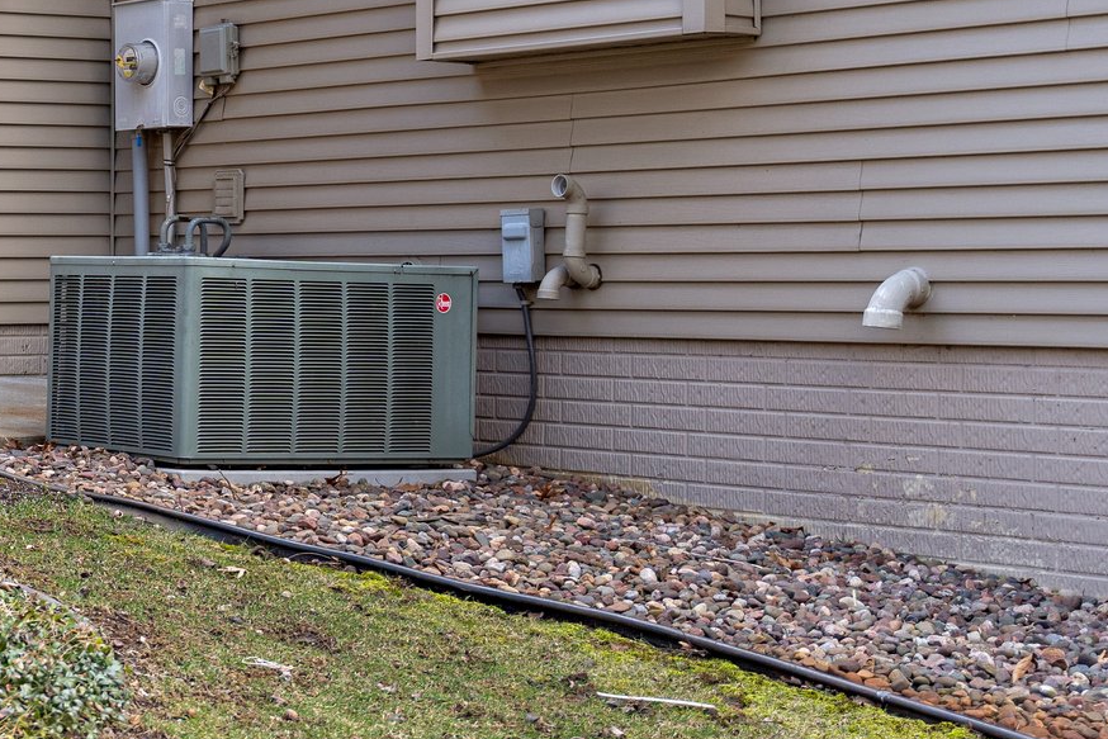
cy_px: 224
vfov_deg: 15.3
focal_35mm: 89
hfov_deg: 21.4
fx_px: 2739
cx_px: -180
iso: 400
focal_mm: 38
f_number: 2.8
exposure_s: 1/640
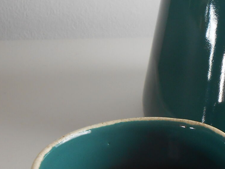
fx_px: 507
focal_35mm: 78
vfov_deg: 18.9
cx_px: 216
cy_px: 75
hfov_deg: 24.1
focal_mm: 4.6
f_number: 3.5
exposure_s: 1/30
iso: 100
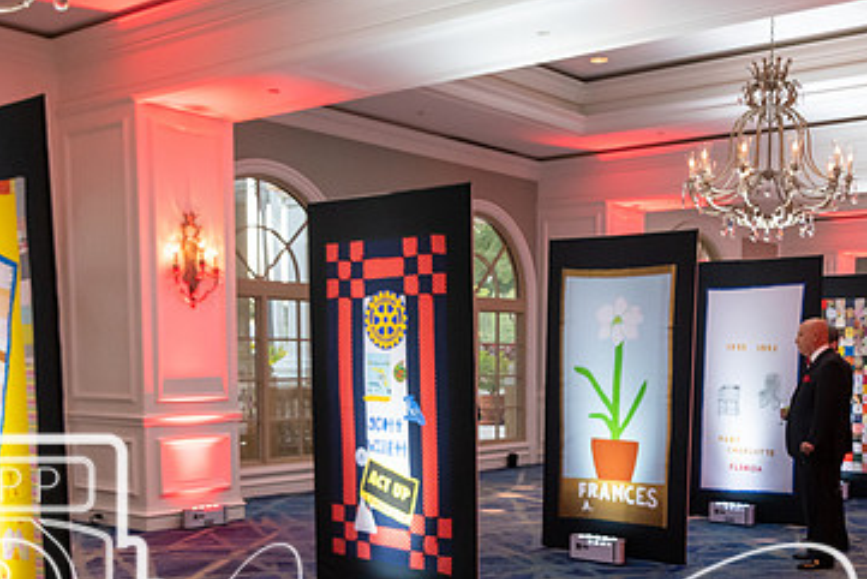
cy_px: 450
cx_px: 516
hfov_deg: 44.3
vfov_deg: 29.9
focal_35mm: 44
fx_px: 1060
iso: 1250
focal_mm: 18
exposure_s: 1/60
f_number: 3.5
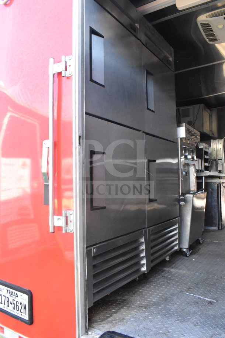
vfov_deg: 67.4
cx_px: 112
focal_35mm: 27
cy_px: 169
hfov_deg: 47.9
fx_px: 253
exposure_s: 1/320
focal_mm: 18
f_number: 9
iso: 6400
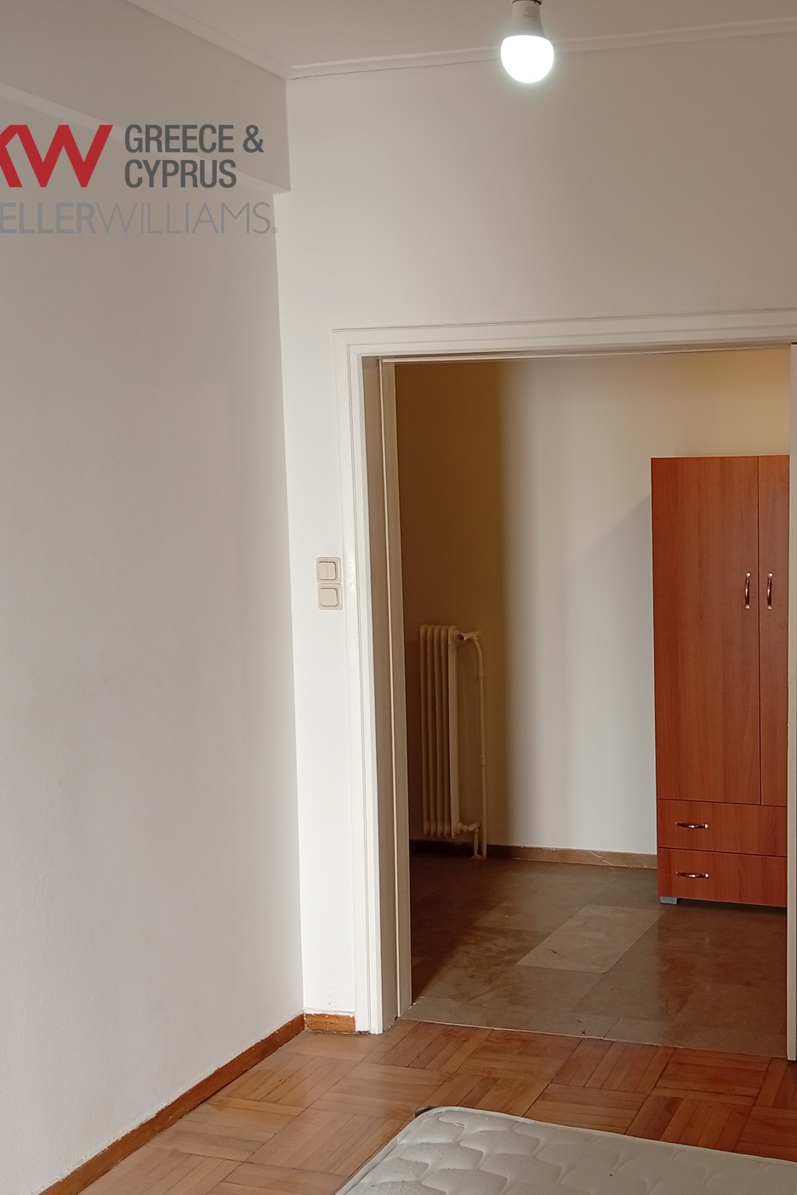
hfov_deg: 34.3
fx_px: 1228
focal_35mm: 37
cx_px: 693
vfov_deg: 51.9
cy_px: 613
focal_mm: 3.96
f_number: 1.8
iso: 127
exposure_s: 1/50
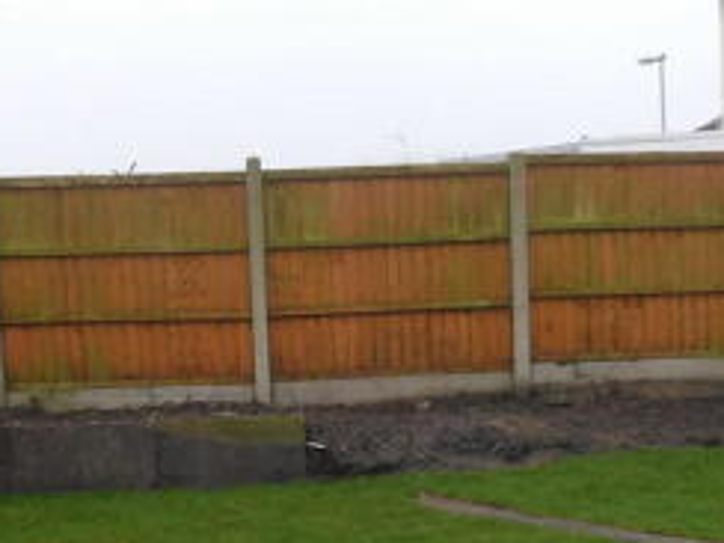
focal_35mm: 55
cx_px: 363
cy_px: 363
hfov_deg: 34.9
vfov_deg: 26.4
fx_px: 1150
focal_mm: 4
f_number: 3
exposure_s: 1/250
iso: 125
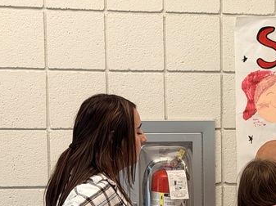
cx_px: 338
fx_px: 1163
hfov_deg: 13.2
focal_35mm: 146
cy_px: 219
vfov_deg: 10.0
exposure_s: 1/60
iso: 160
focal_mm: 6.76
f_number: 1.78
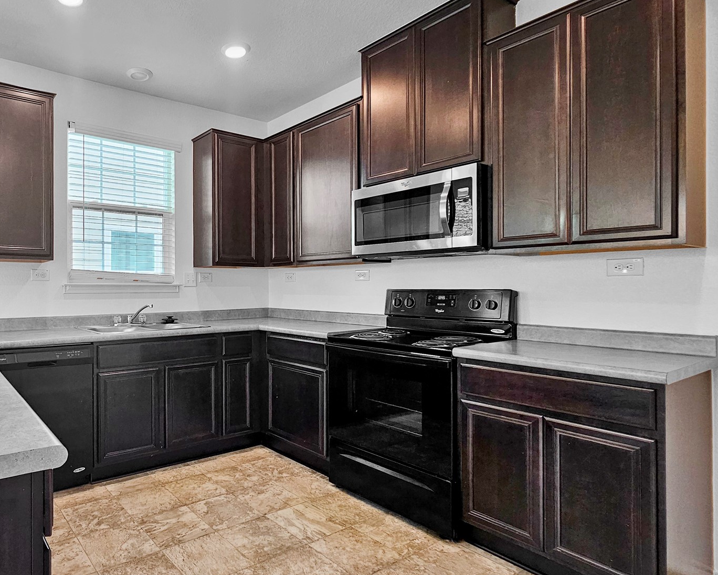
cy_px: 281
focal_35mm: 19
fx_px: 404
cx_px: 185
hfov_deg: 77.5
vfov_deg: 70.8
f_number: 2.2
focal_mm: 2.2
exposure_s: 1/60
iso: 125
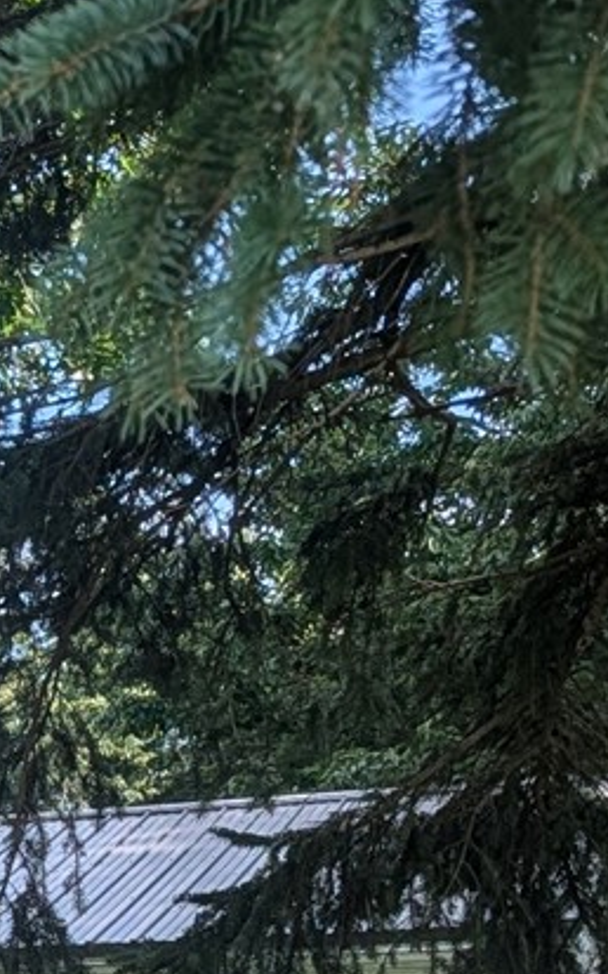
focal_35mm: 126
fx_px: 3342
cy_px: 1224
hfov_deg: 8.4
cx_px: -1314
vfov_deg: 15.8
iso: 19
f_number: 1.68
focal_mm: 6.9
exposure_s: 1/392
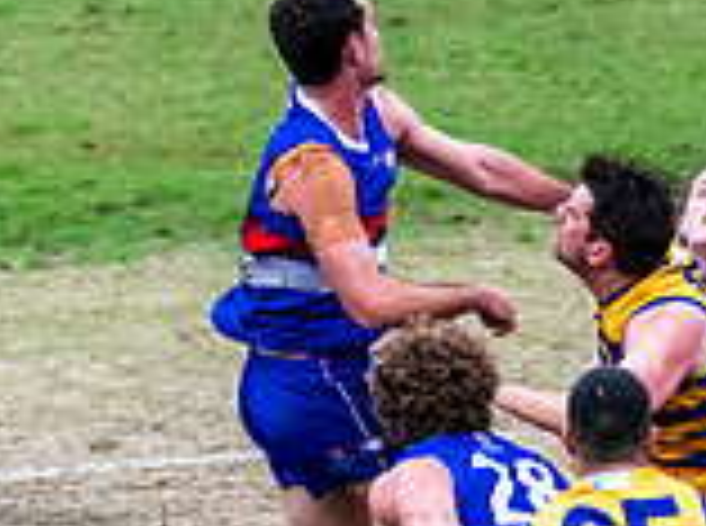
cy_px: 394
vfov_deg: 0.9
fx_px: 35061
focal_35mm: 1723
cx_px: 908
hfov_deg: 1.2
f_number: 6
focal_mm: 420
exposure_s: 1/1000
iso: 2800
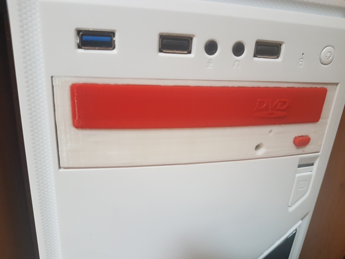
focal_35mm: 26
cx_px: 172
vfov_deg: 53.1
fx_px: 259
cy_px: 130
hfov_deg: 67.3
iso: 200
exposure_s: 1/10
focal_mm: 4.2
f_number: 1.7
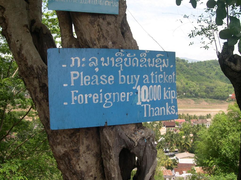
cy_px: 90
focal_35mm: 38
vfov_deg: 37.7
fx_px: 265
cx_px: 120
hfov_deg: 49.0
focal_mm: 8
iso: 100
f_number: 7.6
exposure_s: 1/97.6
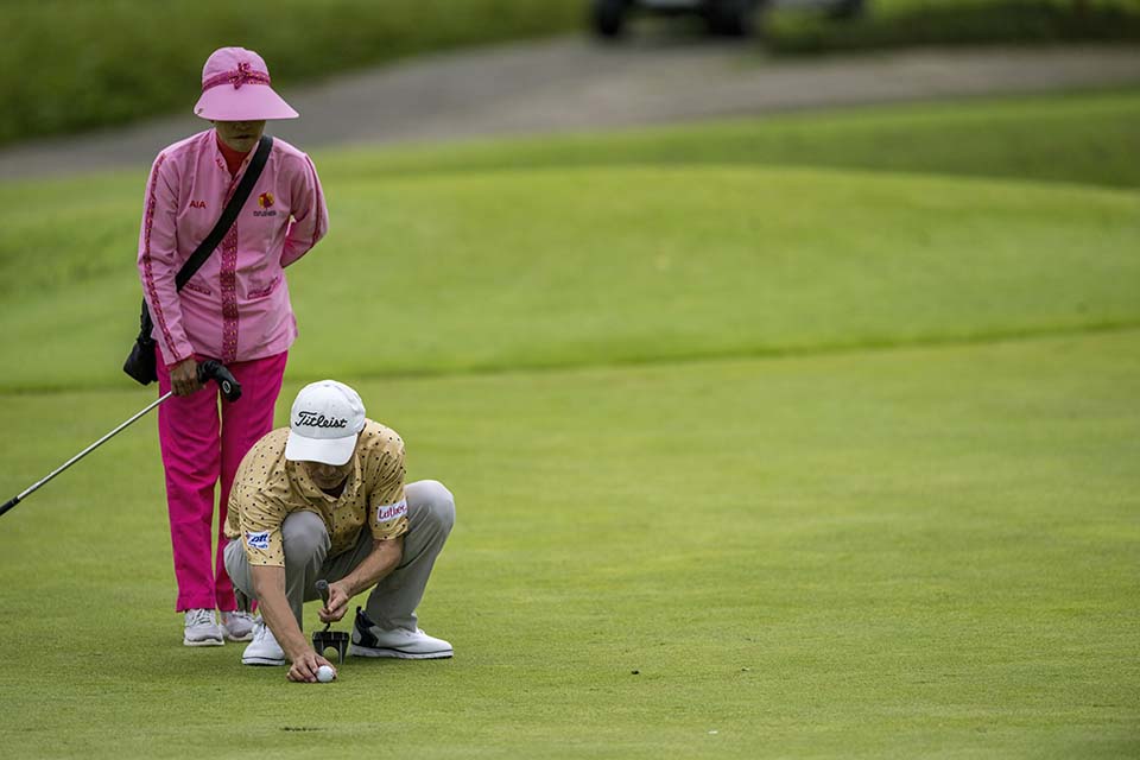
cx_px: 570
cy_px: 380
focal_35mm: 400
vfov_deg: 3.4
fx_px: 12666
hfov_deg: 5.2
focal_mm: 400
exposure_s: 1/4000
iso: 320
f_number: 3.5
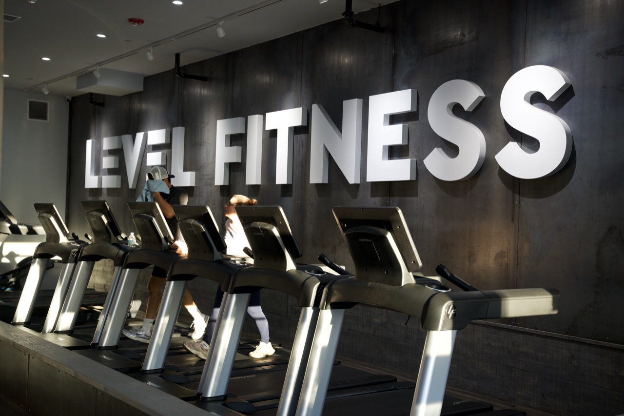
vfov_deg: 31.0
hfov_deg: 45.2
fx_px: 749
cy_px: 208
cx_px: 312
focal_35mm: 43
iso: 800
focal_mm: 43.2
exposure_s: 1/160
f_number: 4
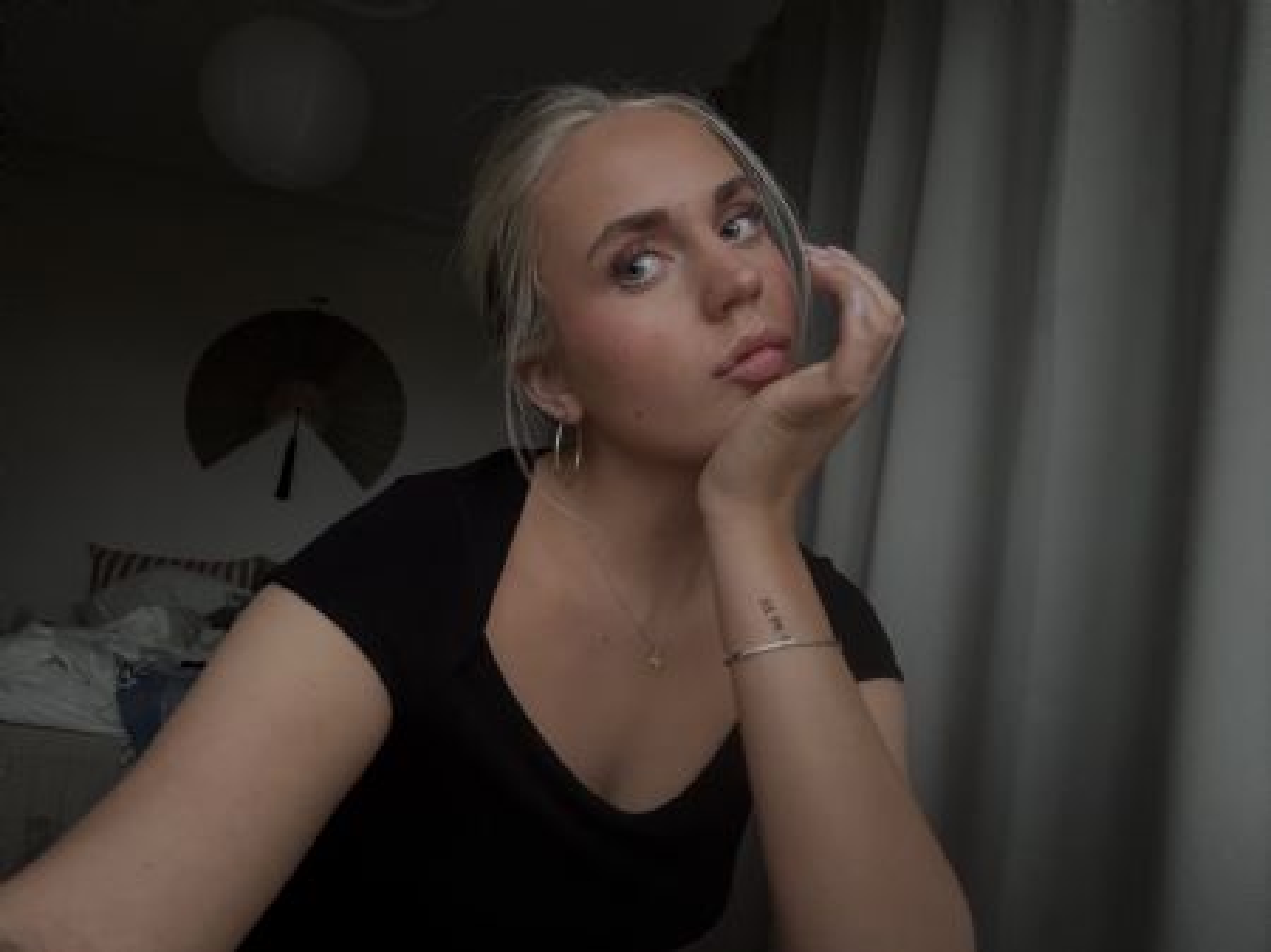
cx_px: 636
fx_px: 844
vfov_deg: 58.8
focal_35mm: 23
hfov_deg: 74.0
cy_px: 476
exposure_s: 1/30
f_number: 1.9
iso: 640
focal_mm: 2.69
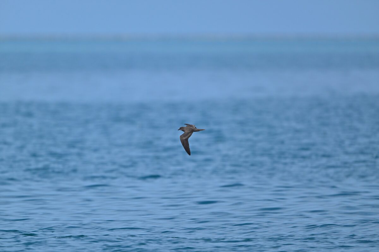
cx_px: 190
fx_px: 8422
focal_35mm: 800
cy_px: 126
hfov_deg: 2.6
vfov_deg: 1.7
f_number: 8
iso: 720
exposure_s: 1/4000
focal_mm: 800
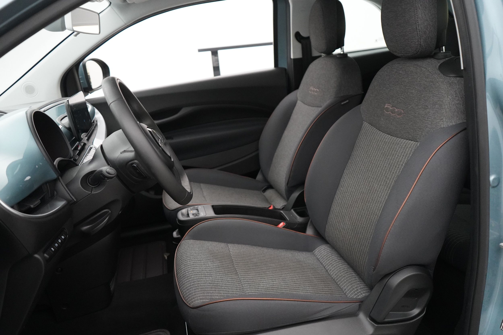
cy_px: 168
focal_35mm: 31
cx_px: 252
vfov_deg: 42.3
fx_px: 433
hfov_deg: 60.3
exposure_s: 1/160
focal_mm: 31
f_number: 3.5
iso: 8000
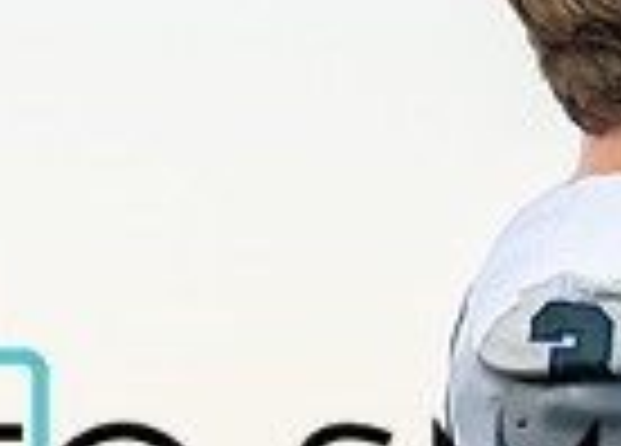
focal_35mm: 671
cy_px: 577
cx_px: -336
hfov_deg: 3.0
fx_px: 11852
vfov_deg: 2.2
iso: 800
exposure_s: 1/2000
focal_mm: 129
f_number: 2.8
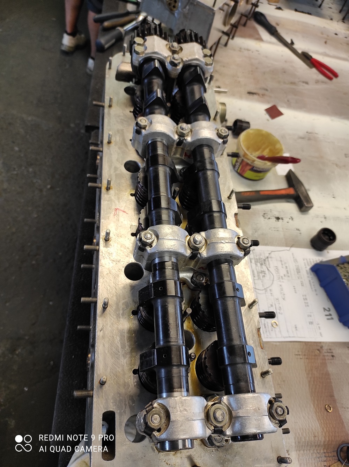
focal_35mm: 25
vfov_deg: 69.4
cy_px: 234
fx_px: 336
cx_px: 174
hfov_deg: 54.8
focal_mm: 5.43
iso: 266
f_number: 1.89
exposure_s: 1/50
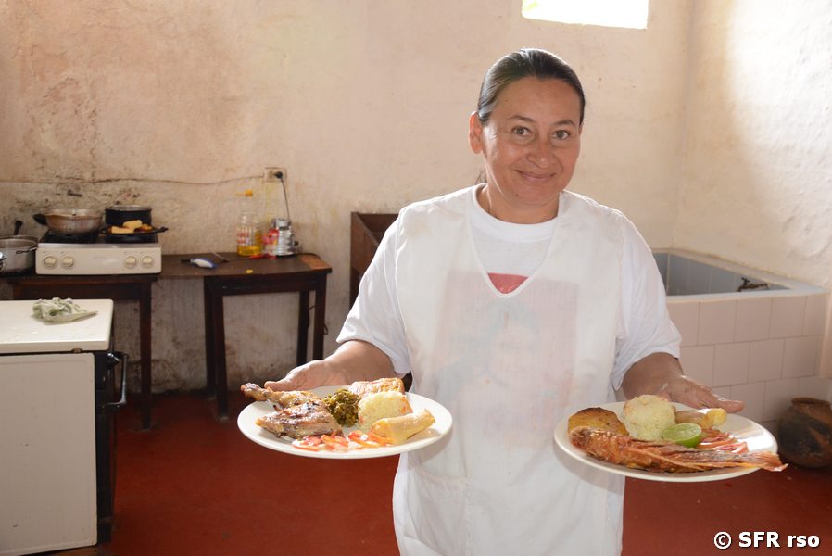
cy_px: 278
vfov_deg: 41.8
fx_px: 728
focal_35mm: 32
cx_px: 416
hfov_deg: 59.5
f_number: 4.5
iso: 1100
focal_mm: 21
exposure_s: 1/60
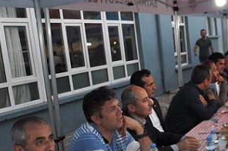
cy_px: 101
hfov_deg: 33.9
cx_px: 203
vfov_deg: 24.0
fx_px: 354
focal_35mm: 56
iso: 640
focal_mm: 18
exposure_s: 1/125
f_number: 4
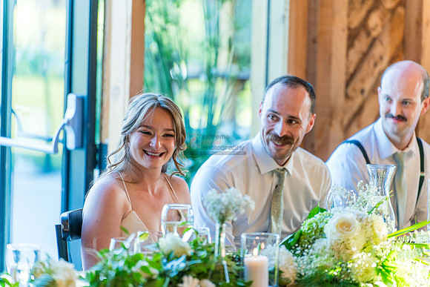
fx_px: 1792
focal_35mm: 150
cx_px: 215
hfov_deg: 13.7
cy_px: 144
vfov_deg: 9.2
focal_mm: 150
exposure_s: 1/320
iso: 1000
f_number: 2.8
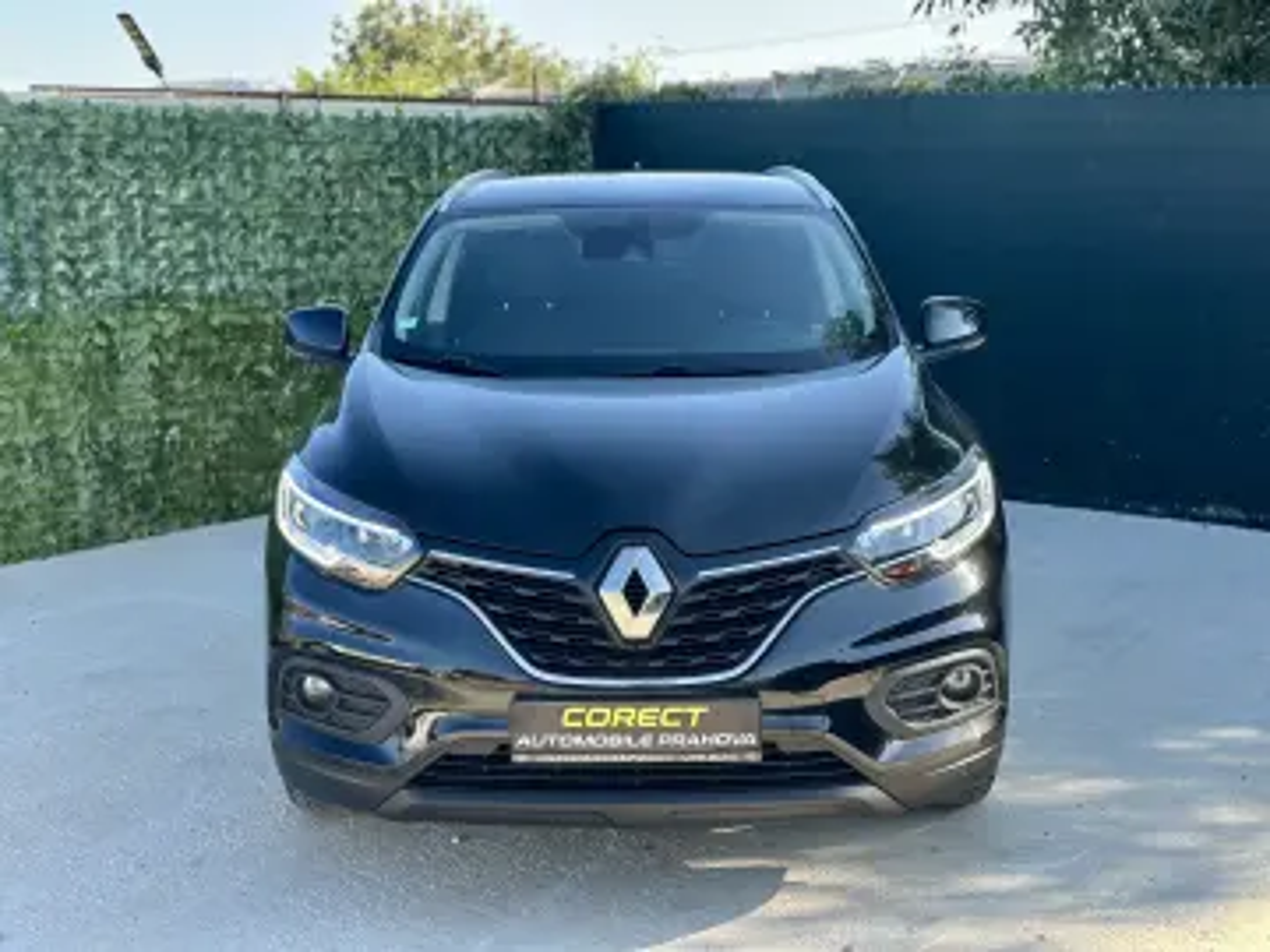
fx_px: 1761
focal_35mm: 48
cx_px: 635
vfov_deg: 30.3
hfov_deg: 39.7
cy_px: 476
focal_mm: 6.86
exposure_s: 1/651
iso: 80
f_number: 1.78
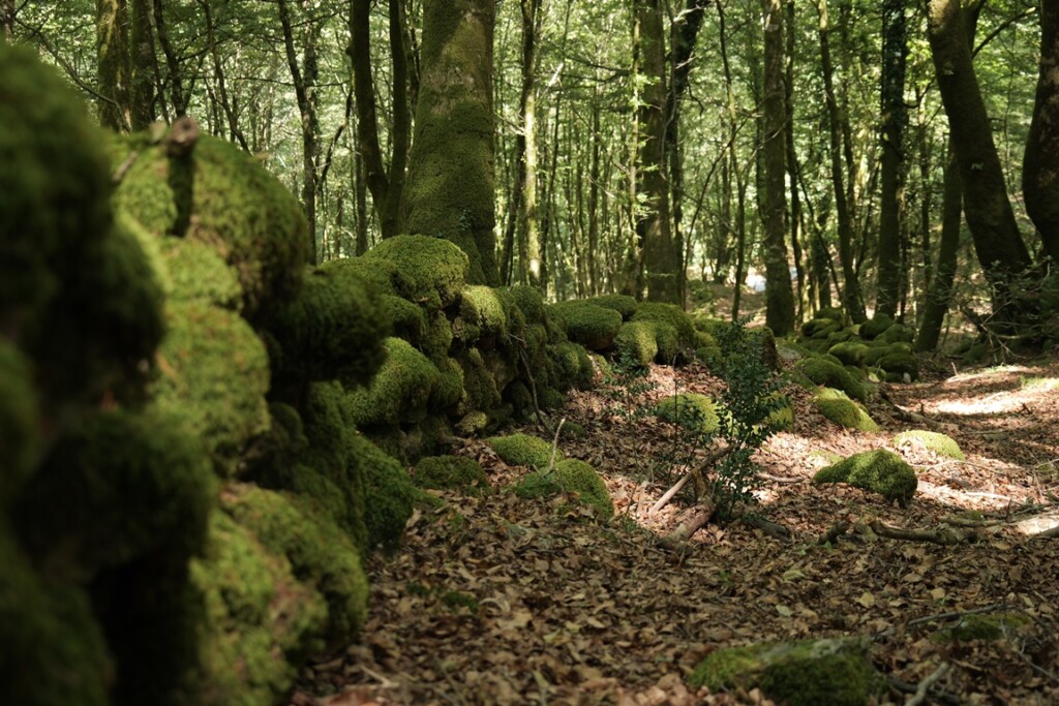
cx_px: 530
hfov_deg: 38.9
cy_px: 353
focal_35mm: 51
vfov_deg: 26.5
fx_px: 1500
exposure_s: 1/60
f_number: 5.3
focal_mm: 51
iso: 800
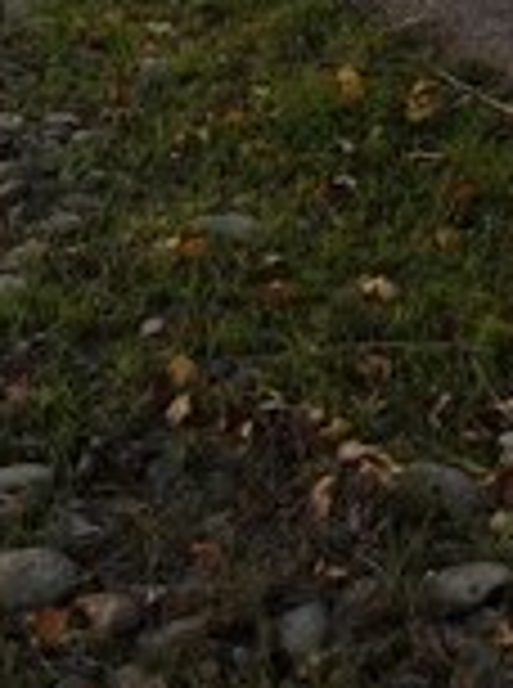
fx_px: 1806
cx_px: 792
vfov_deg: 18.9
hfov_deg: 14.9
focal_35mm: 91
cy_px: -360
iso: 40
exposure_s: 1/657
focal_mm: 3.7
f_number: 1.9
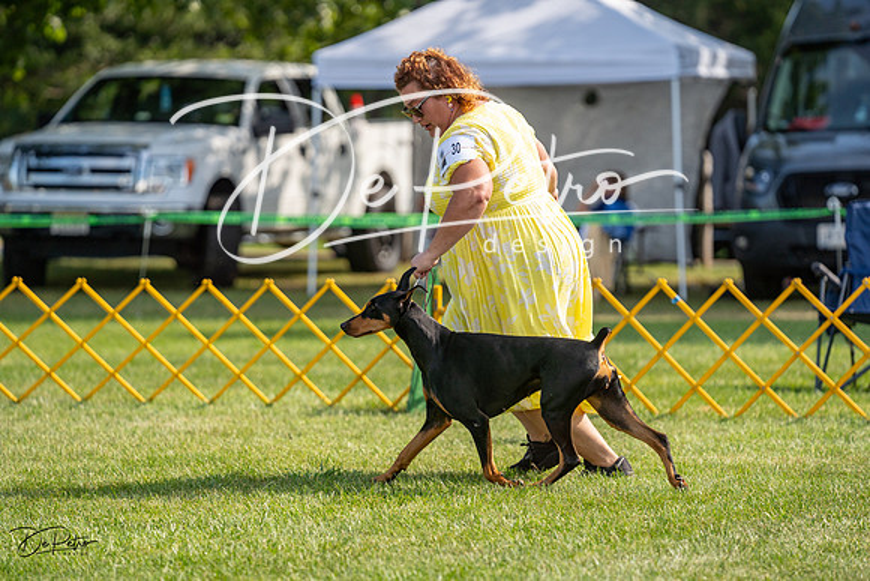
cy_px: 290
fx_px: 4834
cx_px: 435
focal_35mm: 200
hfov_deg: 10.3
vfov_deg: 6.9
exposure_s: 1/1600
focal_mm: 200
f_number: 3.5
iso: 200
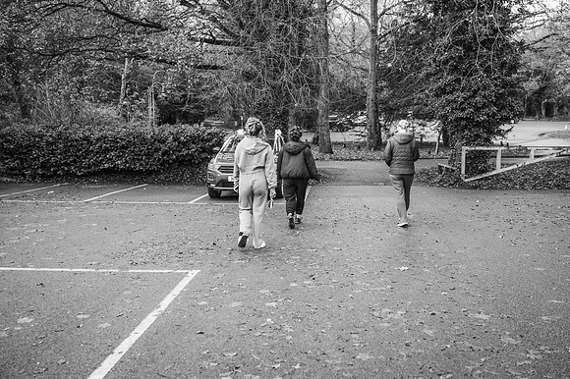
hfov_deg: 54.5
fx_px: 554
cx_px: 285
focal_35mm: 35
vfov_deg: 37.8
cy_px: 190
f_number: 2.8
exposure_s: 1/200
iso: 250
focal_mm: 35
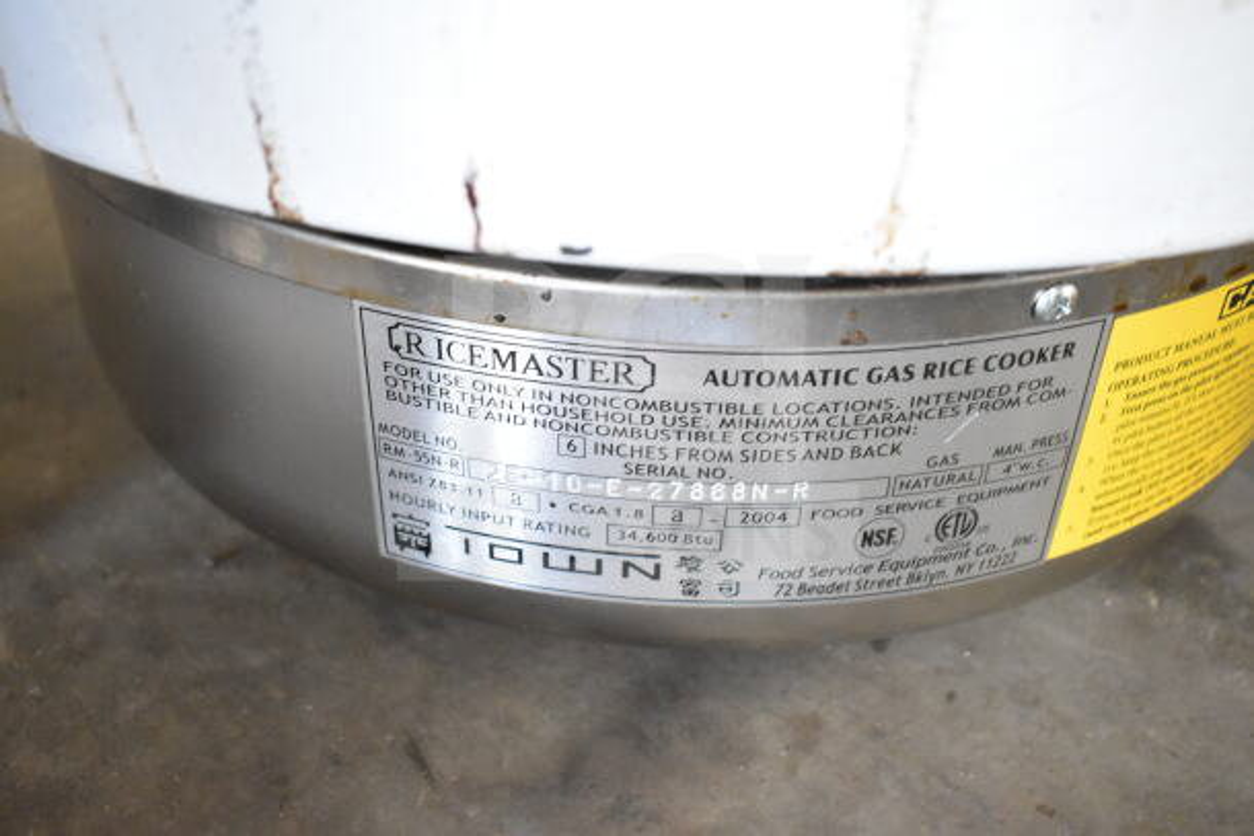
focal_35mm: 38
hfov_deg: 51.3
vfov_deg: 35.5
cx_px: 627
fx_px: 1306
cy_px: 418
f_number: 4
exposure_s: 1/40
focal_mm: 25
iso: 5600
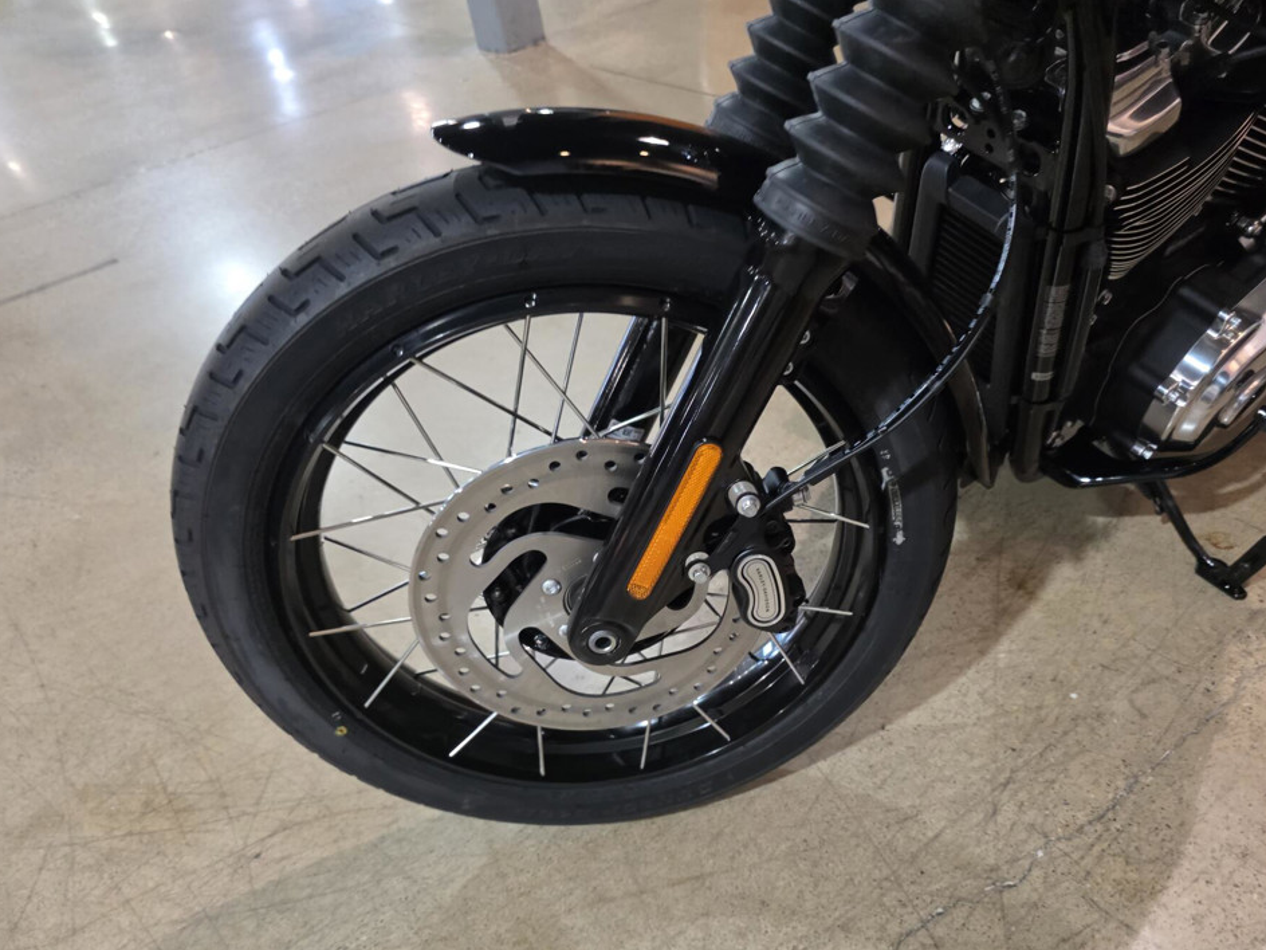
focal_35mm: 26
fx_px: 951
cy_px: 533
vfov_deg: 52.9
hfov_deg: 67.1
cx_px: 707
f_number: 1.7
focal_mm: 6.3
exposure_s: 1/120
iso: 640
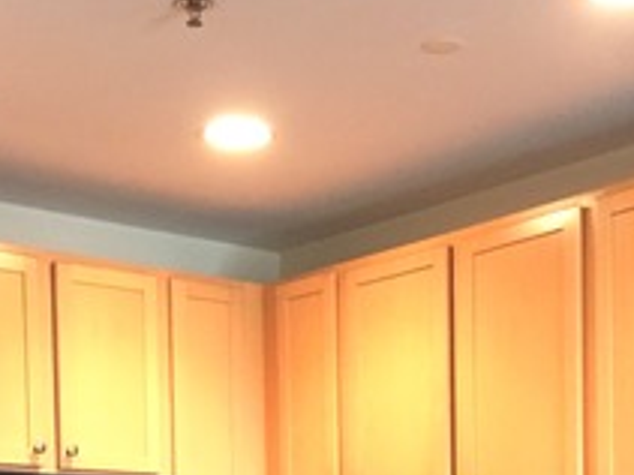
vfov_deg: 15.6
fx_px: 1611
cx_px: 300
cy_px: 691
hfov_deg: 22.3
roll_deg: -0.6
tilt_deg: -2.5
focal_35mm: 88
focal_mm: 4.15
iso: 250
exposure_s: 1/30
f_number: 2.2
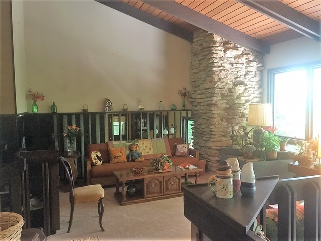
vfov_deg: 48.2
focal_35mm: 29
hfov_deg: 61.7
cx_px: 160
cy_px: 120
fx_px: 269
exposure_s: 1/15
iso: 125
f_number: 2.2
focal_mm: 4.15
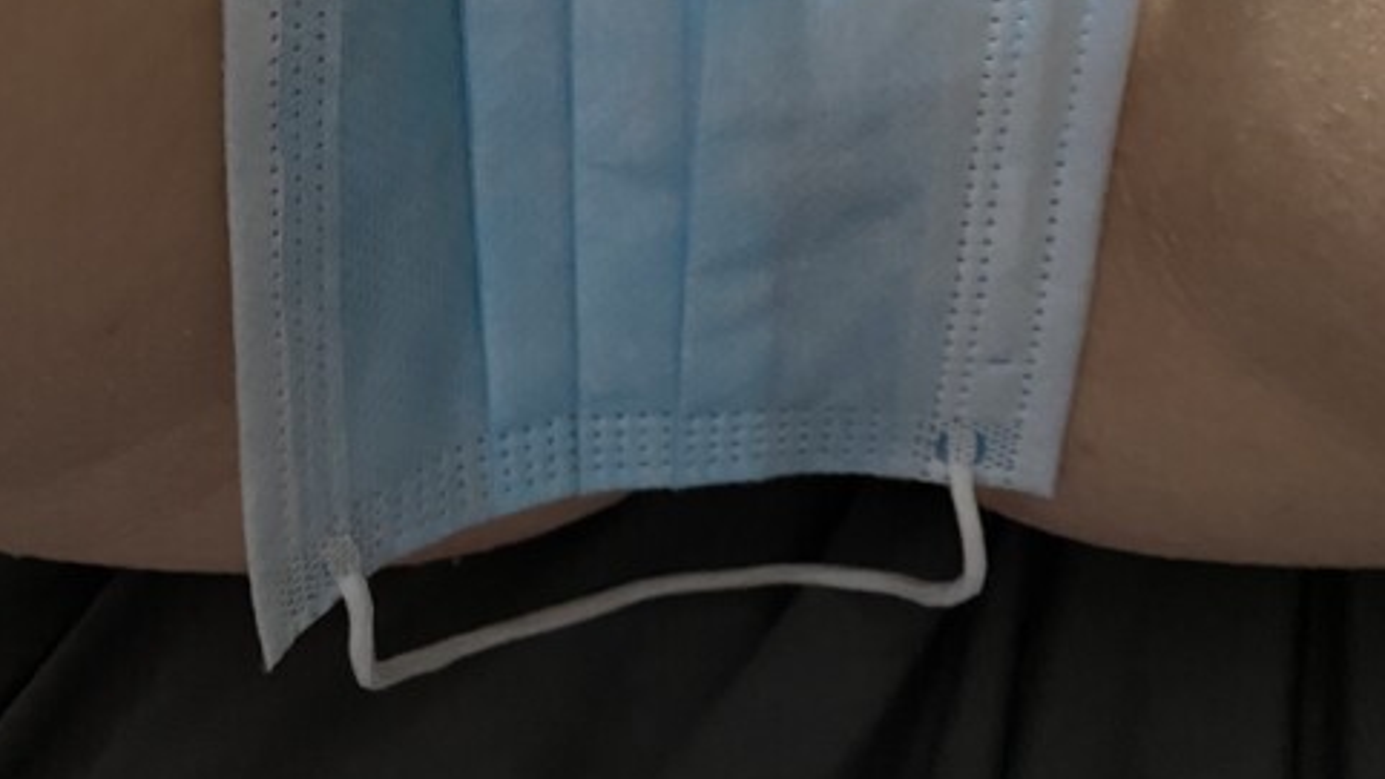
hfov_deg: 43.6
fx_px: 1726
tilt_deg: -59.1
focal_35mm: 47
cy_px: -359
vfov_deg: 21.6
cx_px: 598
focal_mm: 4.25
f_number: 1.8
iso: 250
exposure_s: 1/60
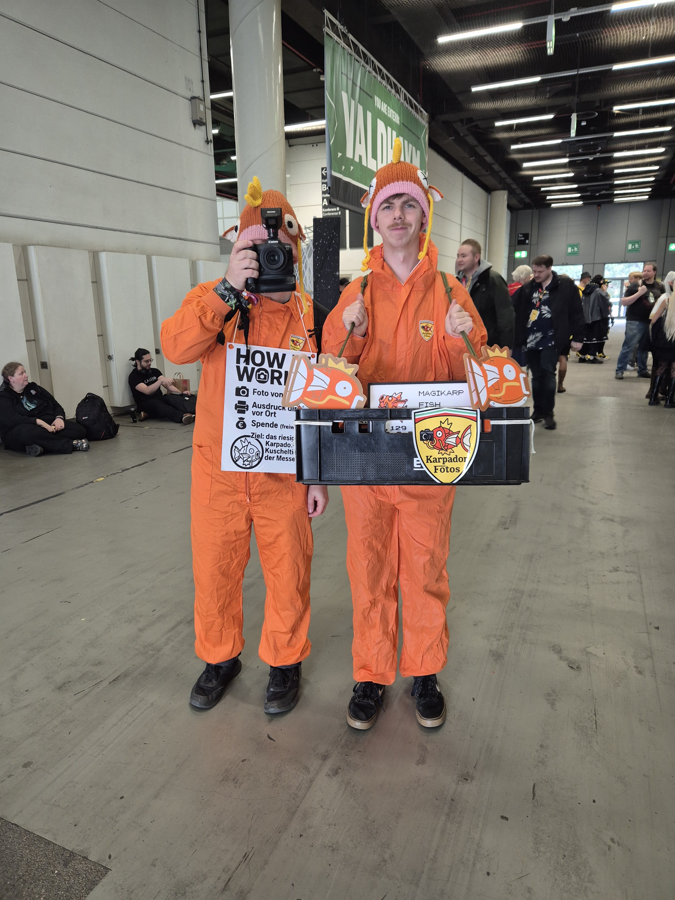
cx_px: 338
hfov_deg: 58.9
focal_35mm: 23
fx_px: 598
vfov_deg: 73.9
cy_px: 450
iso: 320
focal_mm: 5.4
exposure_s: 1/100
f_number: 1.8
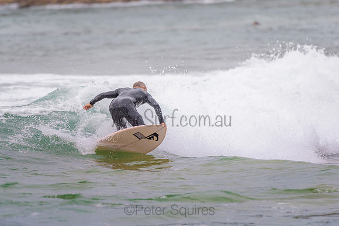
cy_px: 113
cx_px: 137
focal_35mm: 613
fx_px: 5773
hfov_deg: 3.4
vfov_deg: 2.2
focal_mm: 500
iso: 320
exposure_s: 1/800
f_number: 5.6
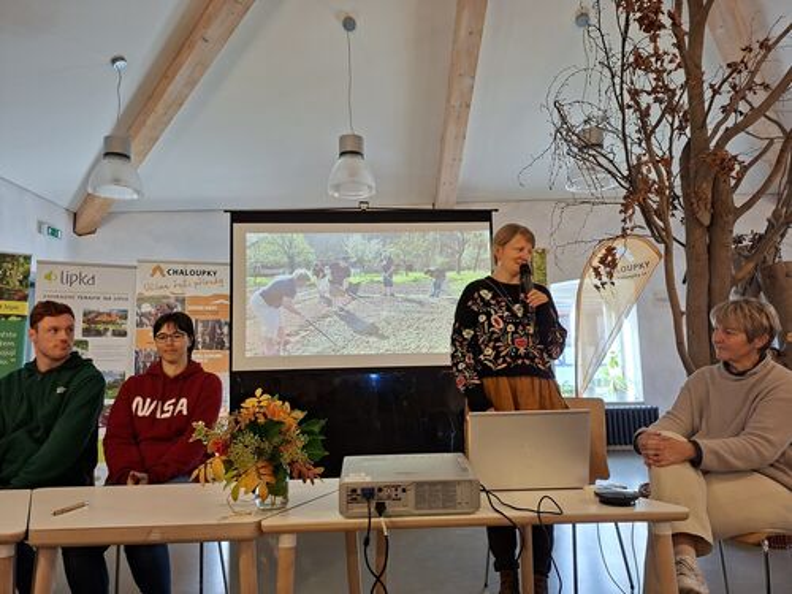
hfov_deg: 73.9
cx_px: 396
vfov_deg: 58.9
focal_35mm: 23
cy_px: 297
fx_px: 526
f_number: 1.8
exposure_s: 1/100
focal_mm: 5.54
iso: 200
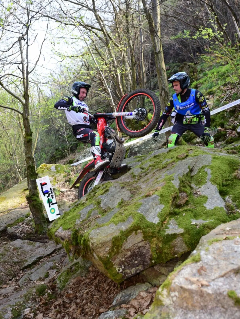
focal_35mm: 38
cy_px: 162
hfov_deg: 37.7
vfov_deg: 49.0
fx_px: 351
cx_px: 120
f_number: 4.5
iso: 640
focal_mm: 35
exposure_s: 1/800
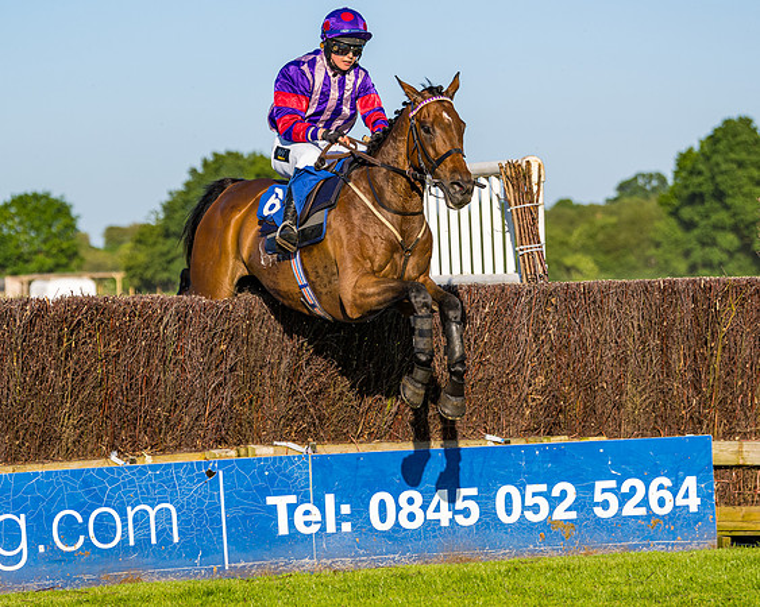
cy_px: 303
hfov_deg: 10.5
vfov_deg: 8.4
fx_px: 4135
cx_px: 341
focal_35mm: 184
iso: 200
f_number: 4
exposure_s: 1/1250
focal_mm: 120
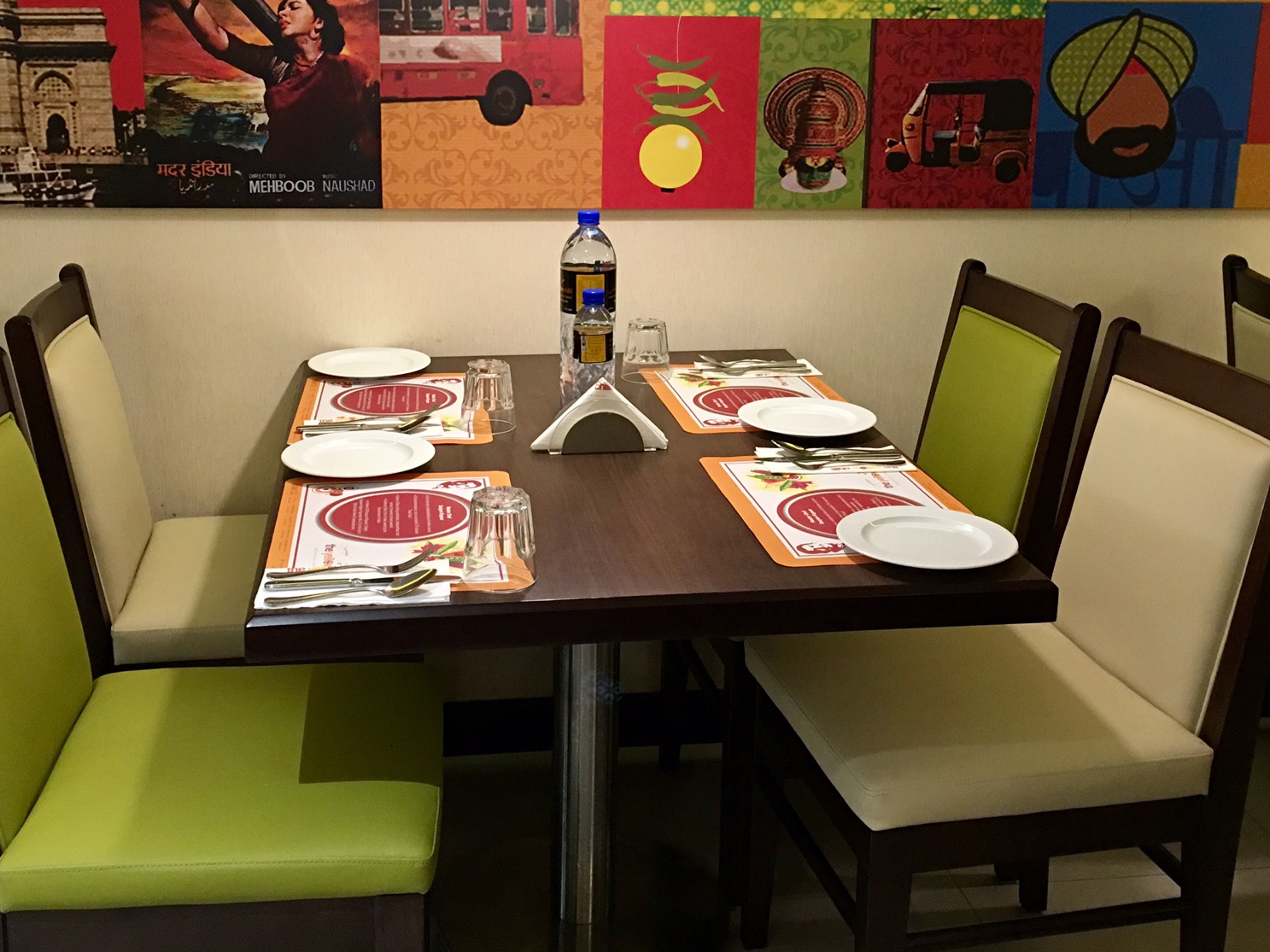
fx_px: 1431
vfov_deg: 36.5
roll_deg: -2.6
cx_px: 612
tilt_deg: -11.0
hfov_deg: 47.9
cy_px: 325
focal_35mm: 39
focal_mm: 4.15
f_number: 2.2
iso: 100
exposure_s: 1/17
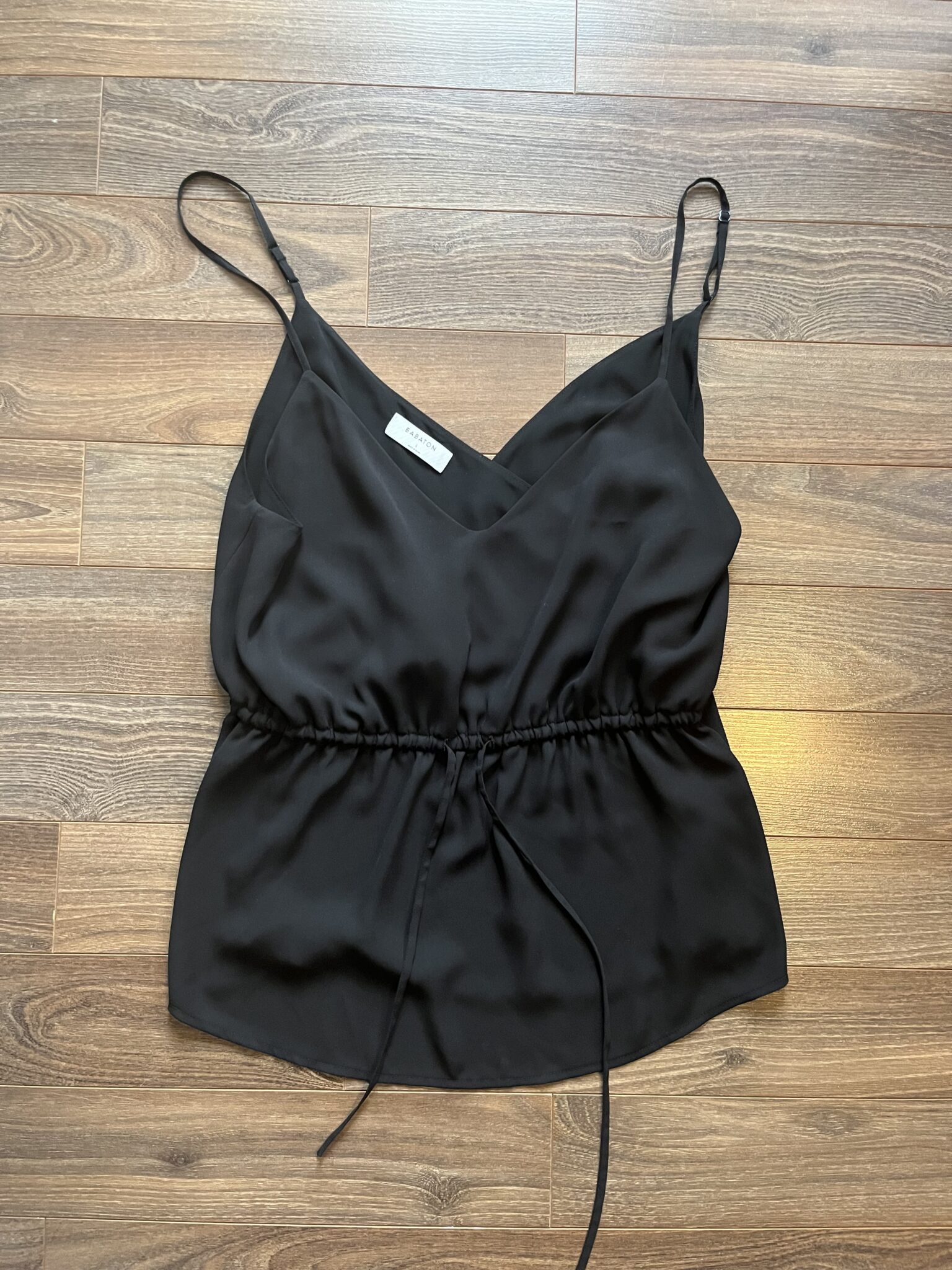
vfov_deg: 67.3
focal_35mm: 26
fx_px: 953
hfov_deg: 53.1
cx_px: 476
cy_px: 635
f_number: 1.6
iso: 500
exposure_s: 1/40
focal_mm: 5.1
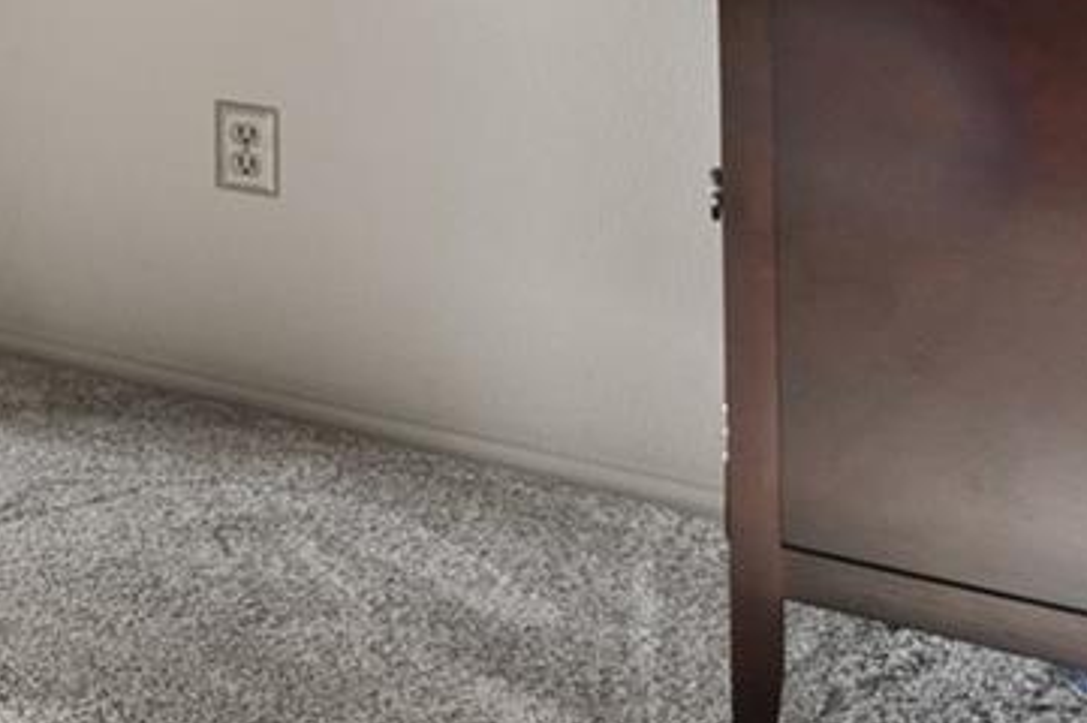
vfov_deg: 17.1
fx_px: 2142
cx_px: -1111
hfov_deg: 18.3
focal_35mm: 71
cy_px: -402
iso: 500
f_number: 11
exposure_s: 1/3
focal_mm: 16
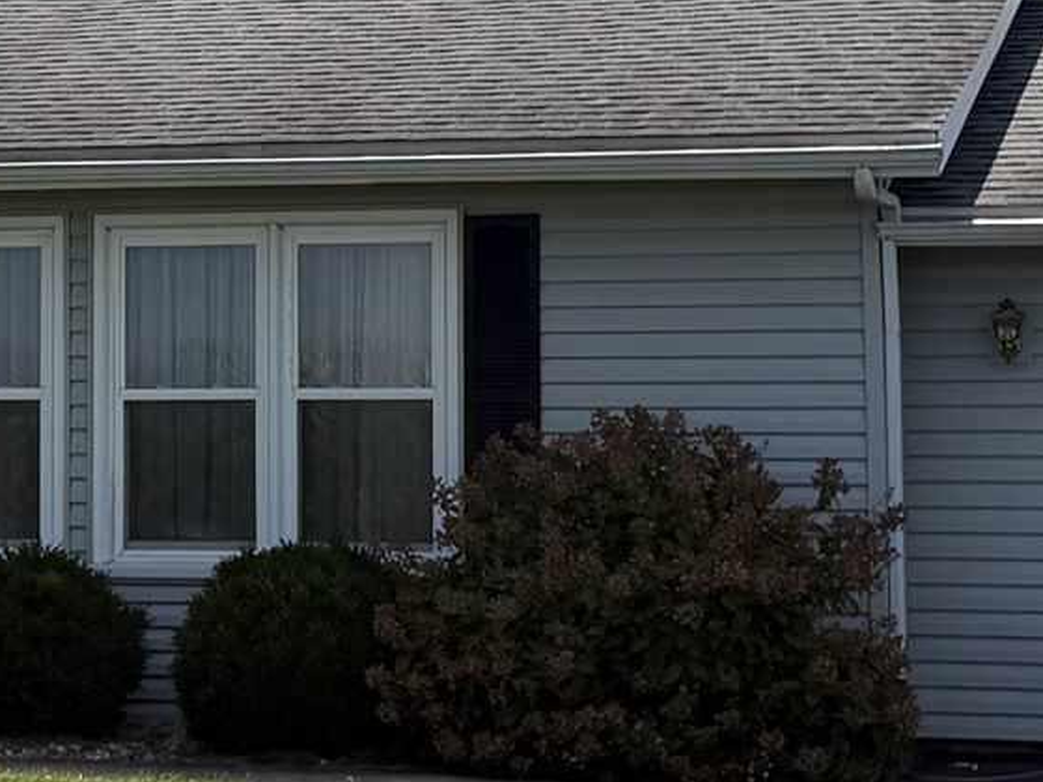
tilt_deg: +1.8
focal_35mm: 132
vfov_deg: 11.2
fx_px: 3976
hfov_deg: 14.9
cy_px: 248
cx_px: 246
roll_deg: +0.5
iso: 80
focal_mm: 6.76
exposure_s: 1/7353
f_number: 1.78
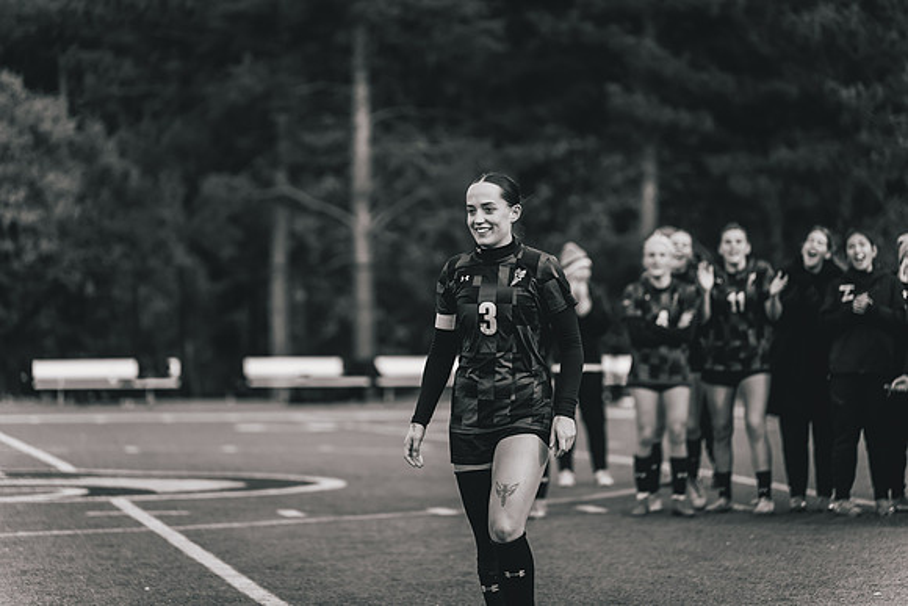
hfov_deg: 13.7
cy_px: 303
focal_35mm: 150
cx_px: 454
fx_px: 3784
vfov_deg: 9.2
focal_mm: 150
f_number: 2.8
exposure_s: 1/1600
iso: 800
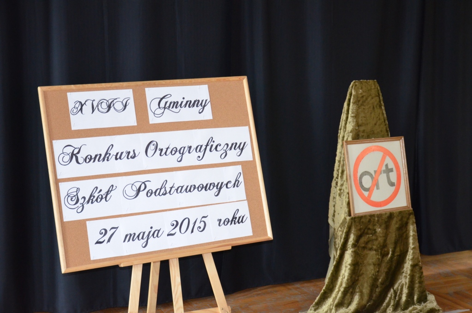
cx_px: 236
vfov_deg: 23.7
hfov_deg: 35.1
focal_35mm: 57
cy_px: 156
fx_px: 746
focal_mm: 38
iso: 2500
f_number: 4.5
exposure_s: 1/60
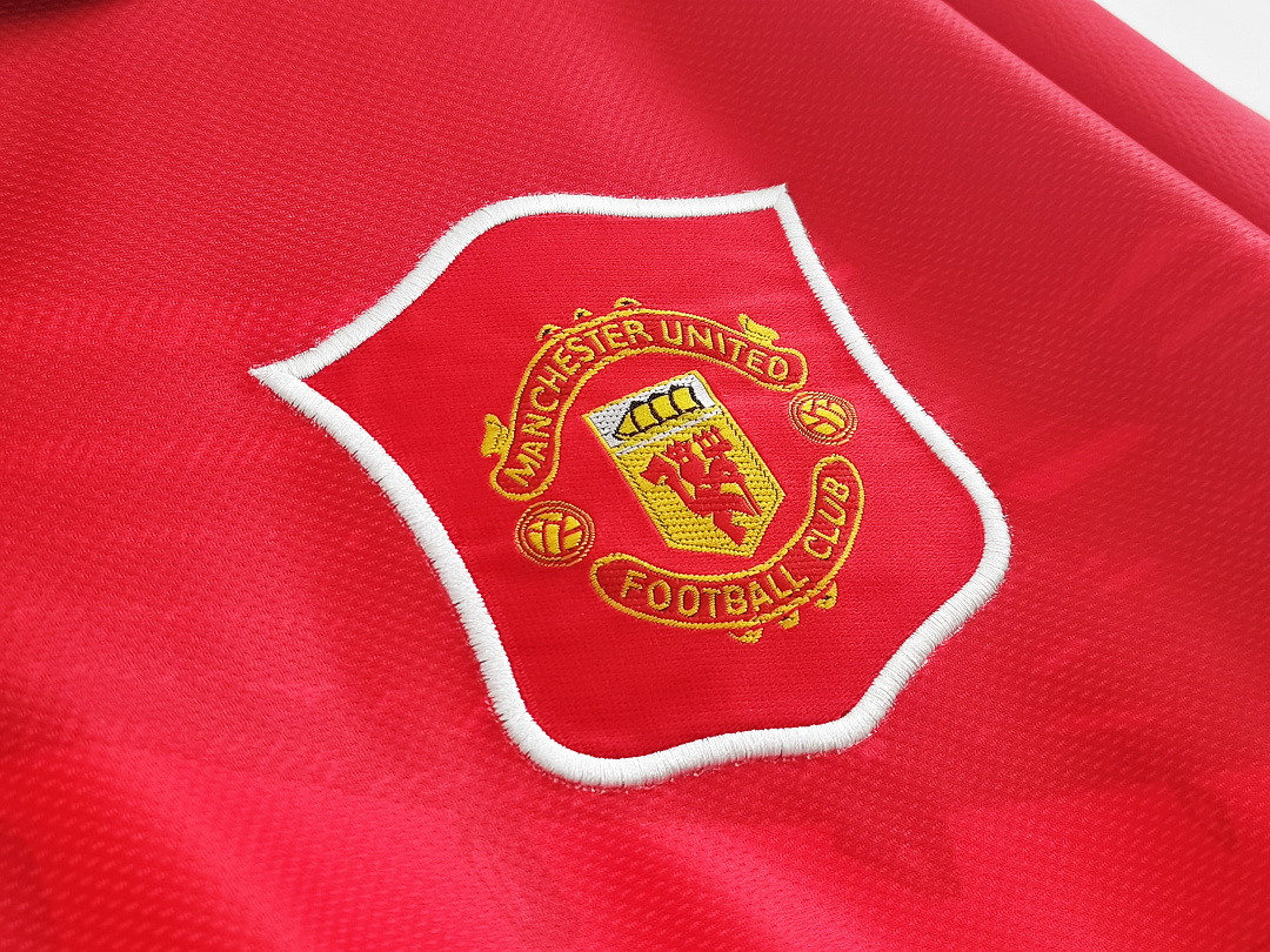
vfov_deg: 29.1
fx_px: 1834
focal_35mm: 50
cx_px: 635
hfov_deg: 38.2
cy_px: 476
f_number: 1.8
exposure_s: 1/33.3
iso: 500
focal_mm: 5.58
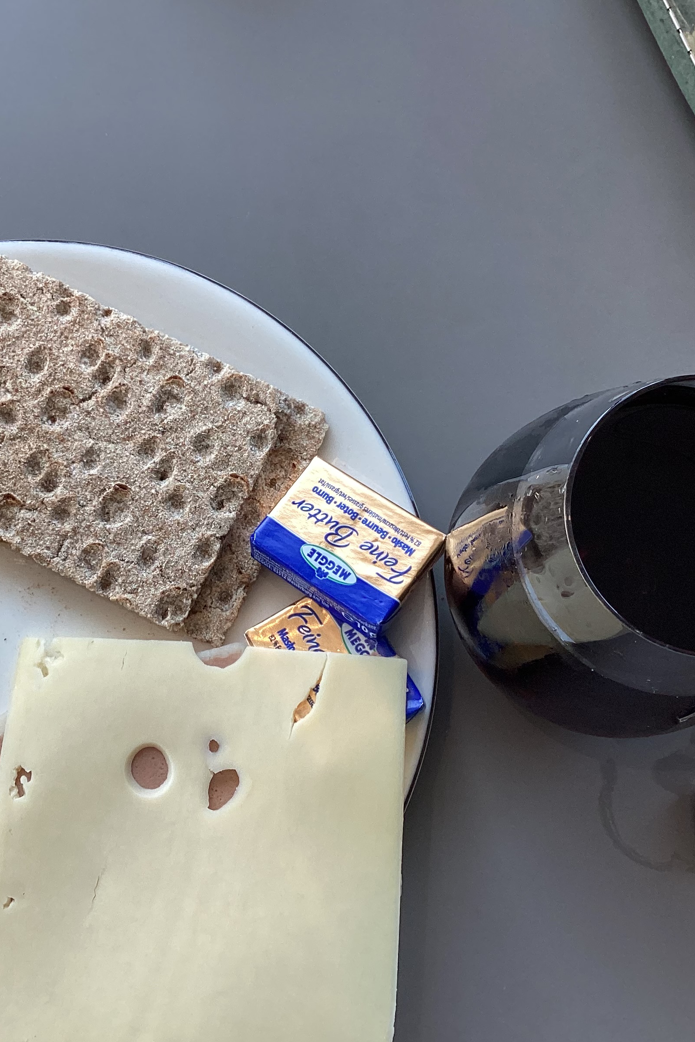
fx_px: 1274
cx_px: 222
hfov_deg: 30.3
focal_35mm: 44
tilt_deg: -79.6
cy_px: 511
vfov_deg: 44.5
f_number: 2.4
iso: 40
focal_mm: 3.3
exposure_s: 1/100
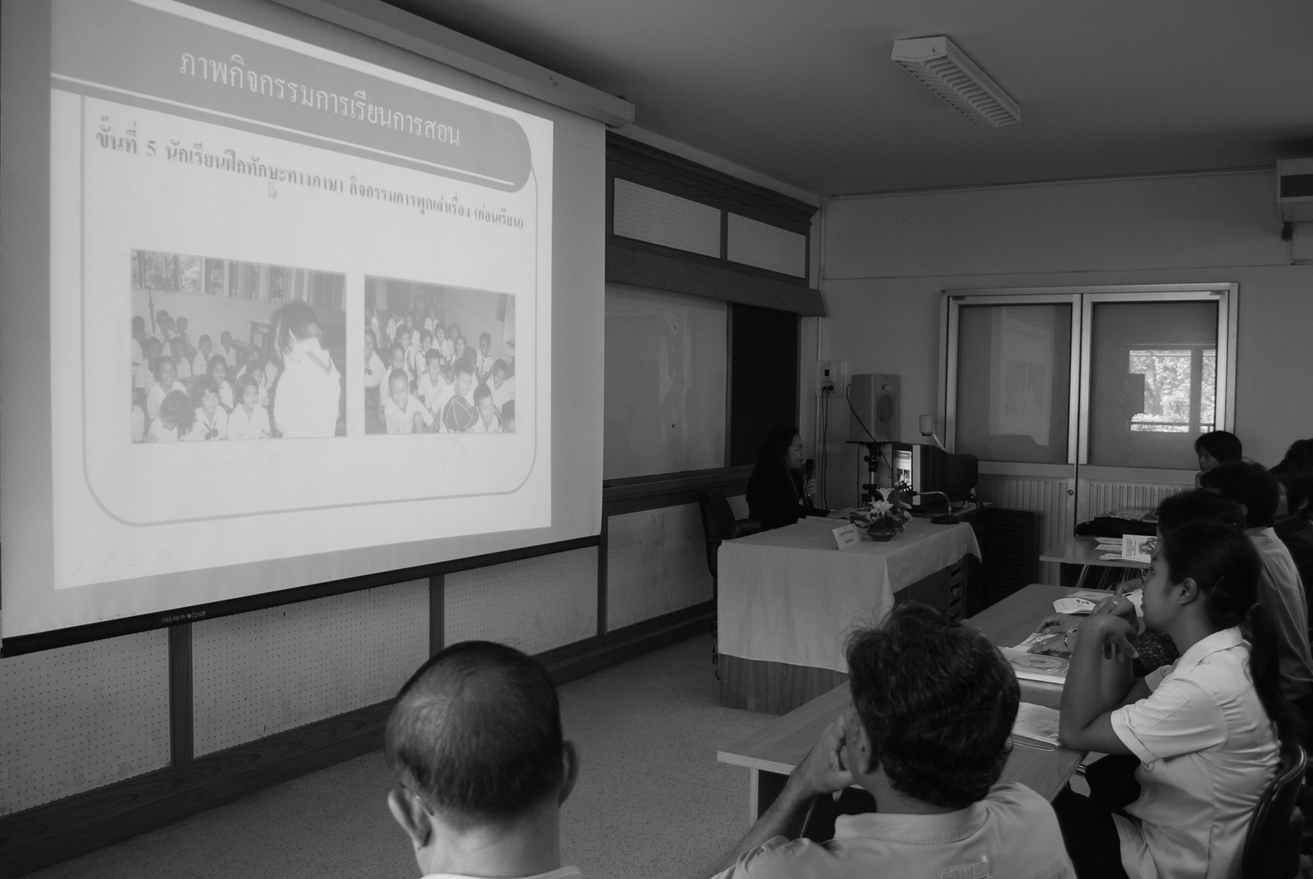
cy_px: 440
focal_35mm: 33
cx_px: 656
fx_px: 1205
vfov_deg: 40.1
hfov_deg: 57.2
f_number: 4
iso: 400
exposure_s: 1/30
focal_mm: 22
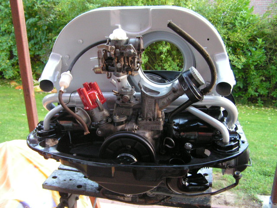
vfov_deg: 37.7
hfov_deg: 49.0
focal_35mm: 38
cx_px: 138
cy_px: 104
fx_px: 304
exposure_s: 1/13
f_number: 2.8
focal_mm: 6.3
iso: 200
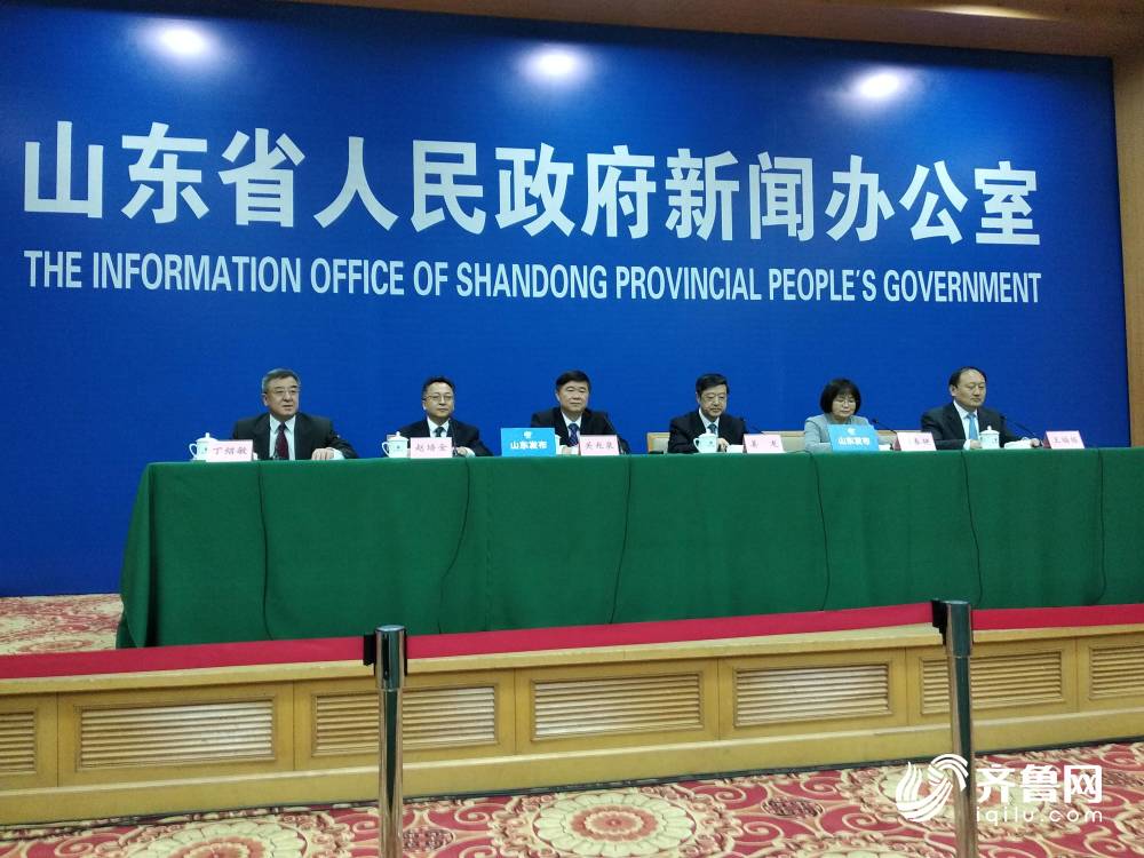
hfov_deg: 67.3
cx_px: 572
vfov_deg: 53.1
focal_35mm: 26
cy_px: 429
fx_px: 859
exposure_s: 1/25
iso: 800
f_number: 2.2
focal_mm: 3.81
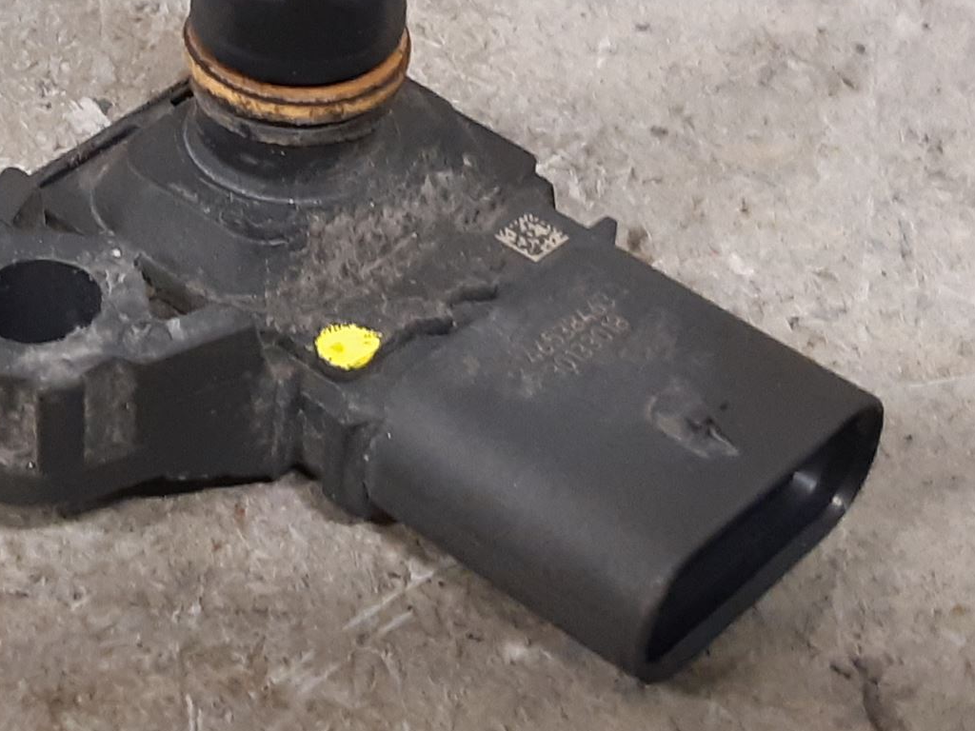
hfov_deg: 36.1
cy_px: 205
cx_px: 265
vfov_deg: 27.7
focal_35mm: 52
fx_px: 1465
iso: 200
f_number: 1.7
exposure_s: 1/33
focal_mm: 3.93
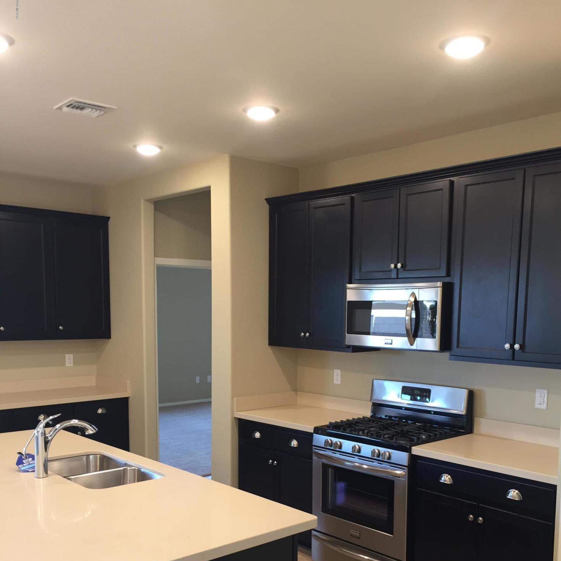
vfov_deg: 46.4
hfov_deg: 47.2
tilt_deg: -4.4
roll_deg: -0.3
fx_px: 642
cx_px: 286
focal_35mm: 35
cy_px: 379
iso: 64
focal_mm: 4.15
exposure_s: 1/30
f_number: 2.2
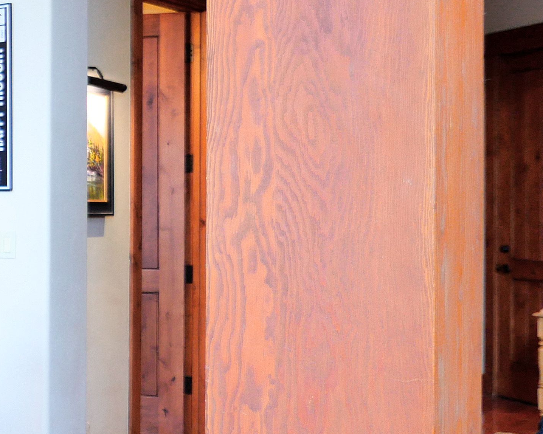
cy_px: 238
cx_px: -428
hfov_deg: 21.1
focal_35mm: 61
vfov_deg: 25.0
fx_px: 980
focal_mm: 9
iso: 800
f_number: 1.7
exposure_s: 1/25
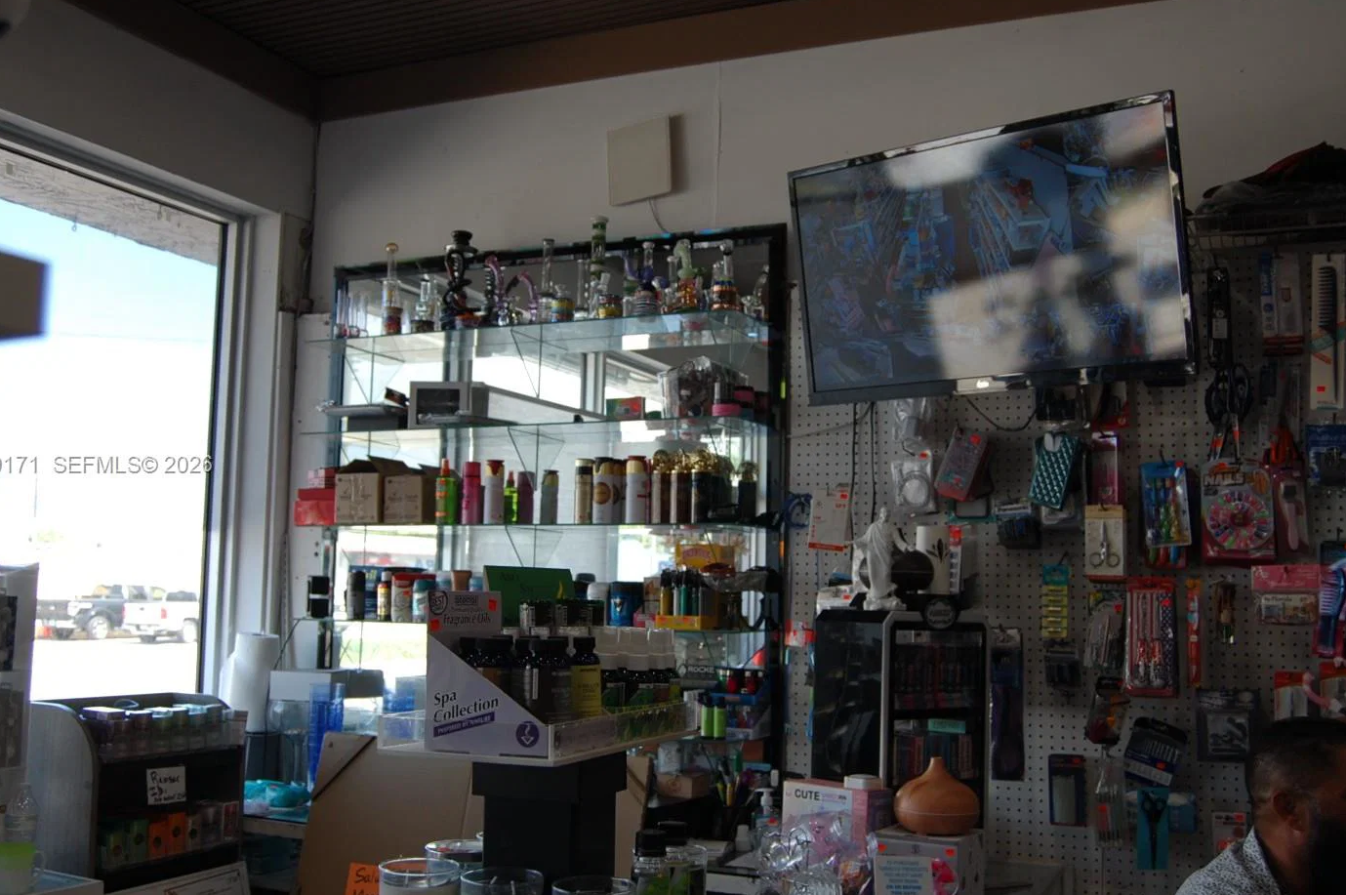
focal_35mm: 36
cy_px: 467
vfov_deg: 36.8
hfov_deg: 53.2
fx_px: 1345
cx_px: 653
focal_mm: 22
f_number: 5
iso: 200
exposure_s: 1/80
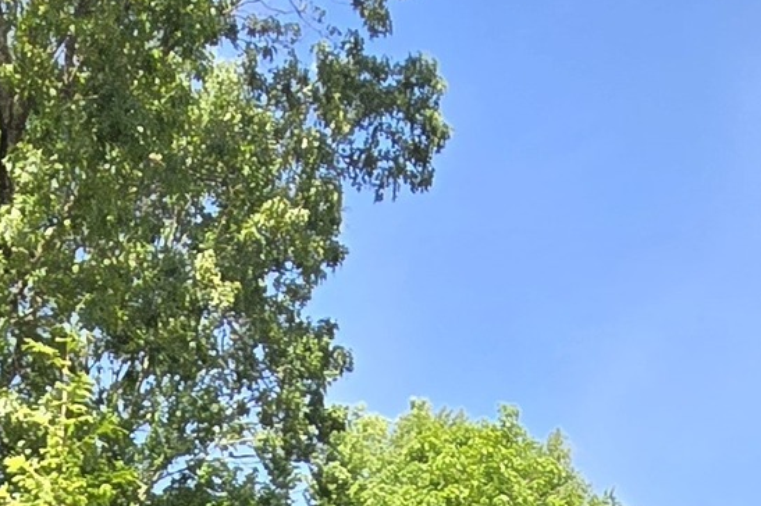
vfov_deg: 11.3
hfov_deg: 25.7
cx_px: 58
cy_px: 1494
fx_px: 1606
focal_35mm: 76
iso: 125
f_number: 2.2
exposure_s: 1/2000
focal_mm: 2.2
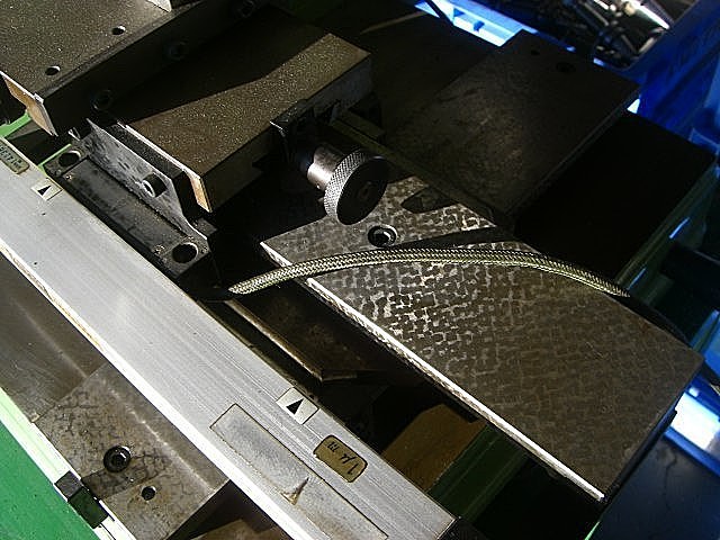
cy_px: 270
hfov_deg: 49.0
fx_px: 790
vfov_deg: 37.7
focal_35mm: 38
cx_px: 360
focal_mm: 6.2
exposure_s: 1/160
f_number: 2.7
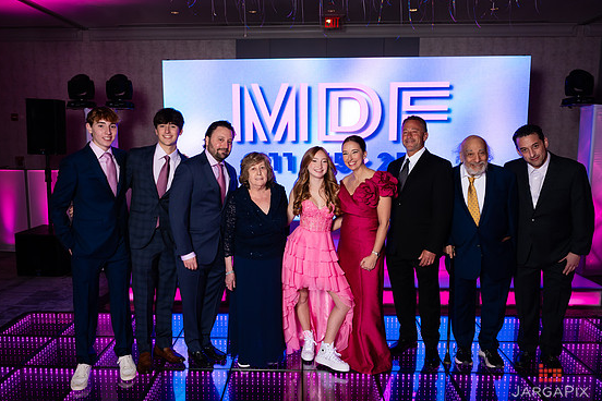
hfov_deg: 63.6
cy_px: 203
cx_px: 290
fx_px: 485
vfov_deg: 45.0
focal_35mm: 29
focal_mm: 26
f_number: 4
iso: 400
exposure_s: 1/160
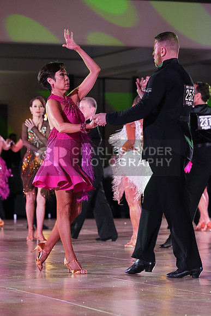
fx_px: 1415
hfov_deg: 8.5
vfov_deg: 12.8
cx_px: 106
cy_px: 158
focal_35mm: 161
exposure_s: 1/320
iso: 8000
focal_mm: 161
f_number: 5.6
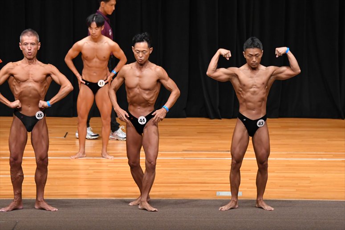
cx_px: 172
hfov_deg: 9.5
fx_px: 2079
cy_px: 115
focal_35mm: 217
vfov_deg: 6.3
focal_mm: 145
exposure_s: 1/400
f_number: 5.6
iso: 4000
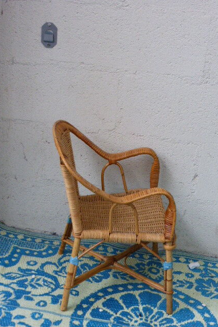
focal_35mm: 69
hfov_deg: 19.7
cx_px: 117
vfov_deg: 29.3
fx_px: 627
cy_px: 164
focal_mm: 11.7
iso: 400
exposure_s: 1/50
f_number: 4.9
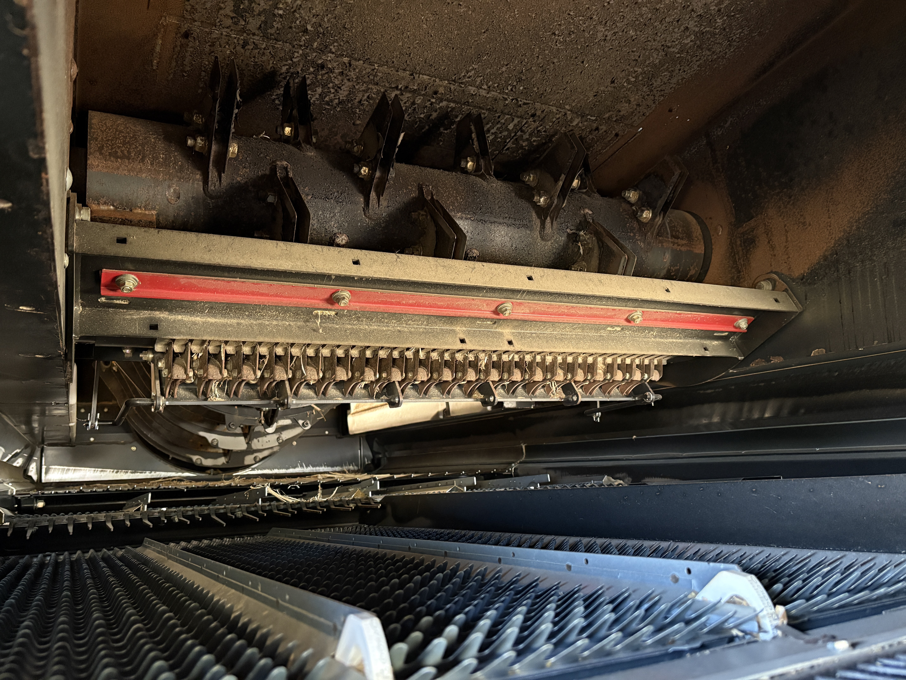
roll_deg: +1.9
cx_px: 453
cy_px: 340
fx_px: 680
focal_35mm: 26
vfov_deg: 53.1
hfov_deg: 67.3
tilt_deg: +8.4
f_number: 1.6
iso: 800
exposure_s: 1/30
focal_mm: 5.96
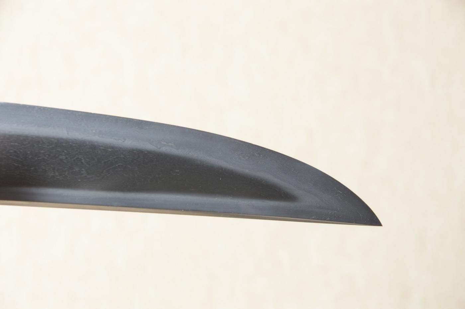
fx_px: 2613
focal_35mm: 202
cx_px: 232
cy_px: 154
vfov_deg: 6.8
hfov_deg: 10.2
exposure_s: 1/1.6
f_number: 11
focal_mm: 135
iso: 400
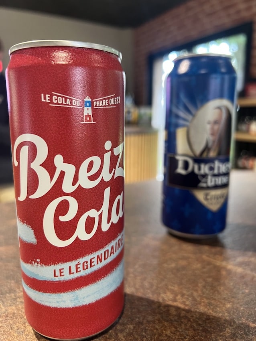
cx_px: 128
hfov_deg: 53.1
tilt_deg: -11.4
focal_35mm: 26
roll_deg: +0.4
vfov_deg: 67.3
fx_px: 256
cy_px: 170
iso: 200
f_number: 1.5
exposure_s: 1/50
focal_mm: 5.7
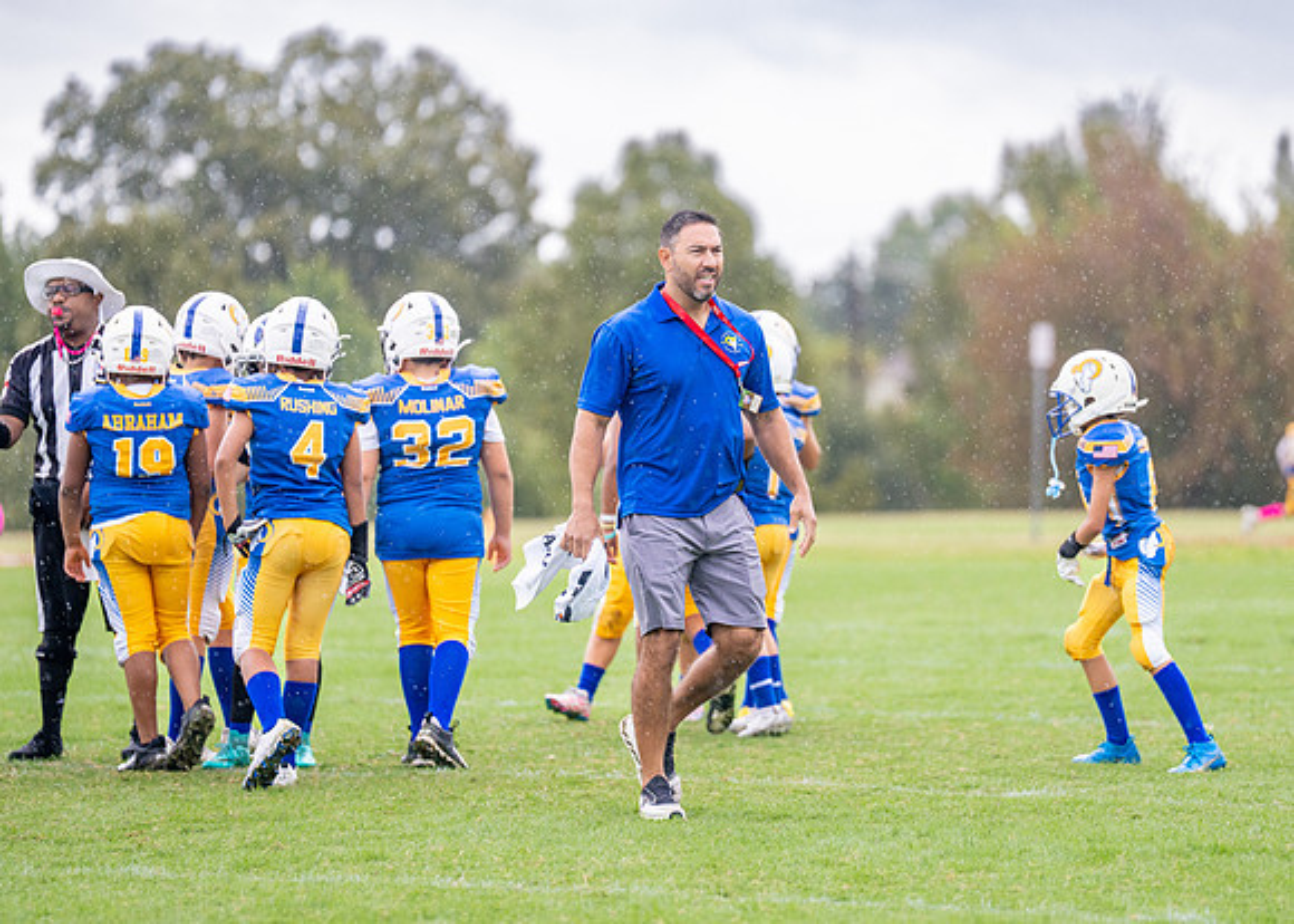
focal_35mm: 255
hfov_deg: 7.9
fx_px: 9362
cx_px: 725
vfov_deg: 5.6
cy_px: 409
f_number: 2.8
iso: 400
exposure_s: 1/1600
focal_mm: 200
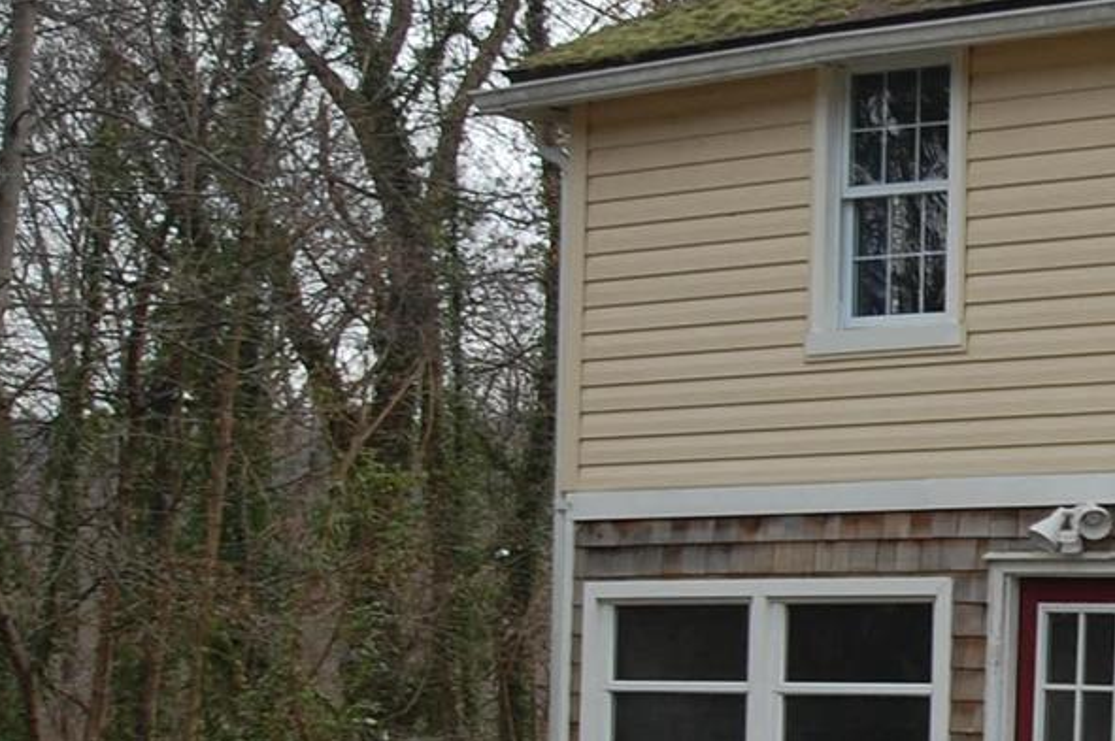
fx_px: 3218
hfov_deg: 18.1
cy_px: 616
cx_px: 1509
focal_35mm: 104
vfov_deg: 13.1
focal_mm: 20
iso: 200
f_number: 5.6
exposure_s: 1/125
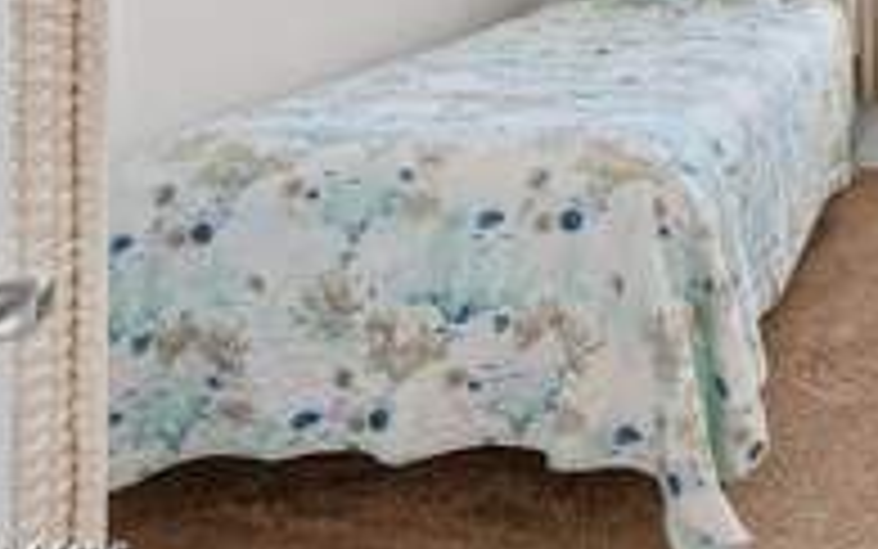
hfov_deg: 39.8
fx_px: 957
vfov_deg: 27.6
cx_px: 973
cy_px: -130
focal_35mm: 40
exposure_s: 1/2.5
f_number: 10
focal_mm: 16
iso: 320
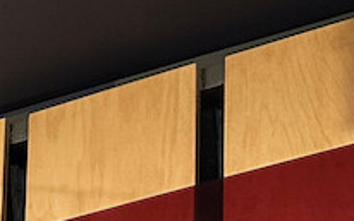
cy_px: 730
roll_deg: -2.6
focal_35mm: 158
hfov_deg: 12.6
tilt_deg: +11.2
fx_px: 1525
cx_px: -158
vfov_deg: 7.1
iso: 160
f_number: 1.78
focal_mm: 6.86
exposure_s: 1/60
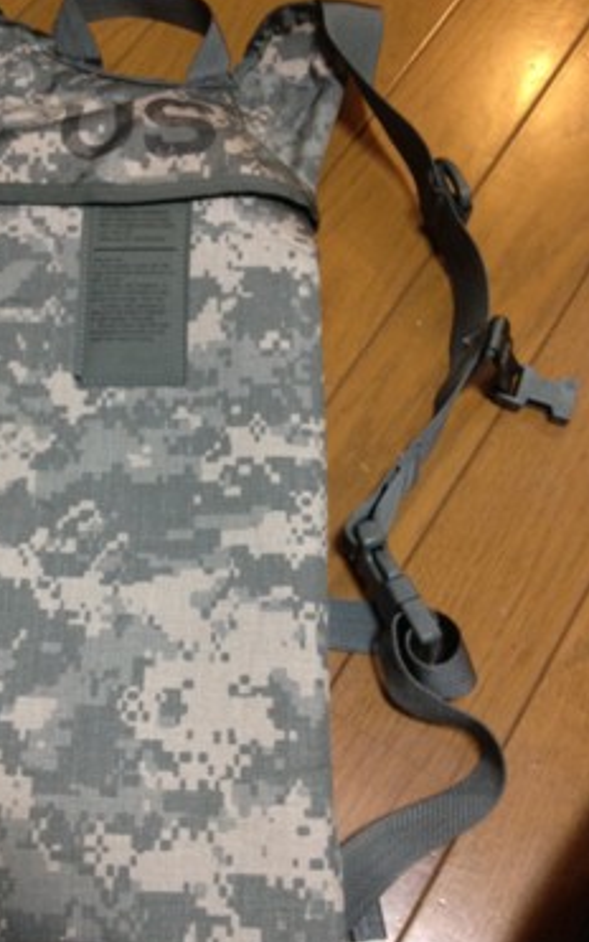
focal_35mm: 45
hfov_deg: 28.3
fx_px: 1155
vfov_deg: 44.4
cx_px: 168
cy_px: 472
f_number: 2.4
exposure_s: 1/20
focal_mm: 4.28
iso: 250
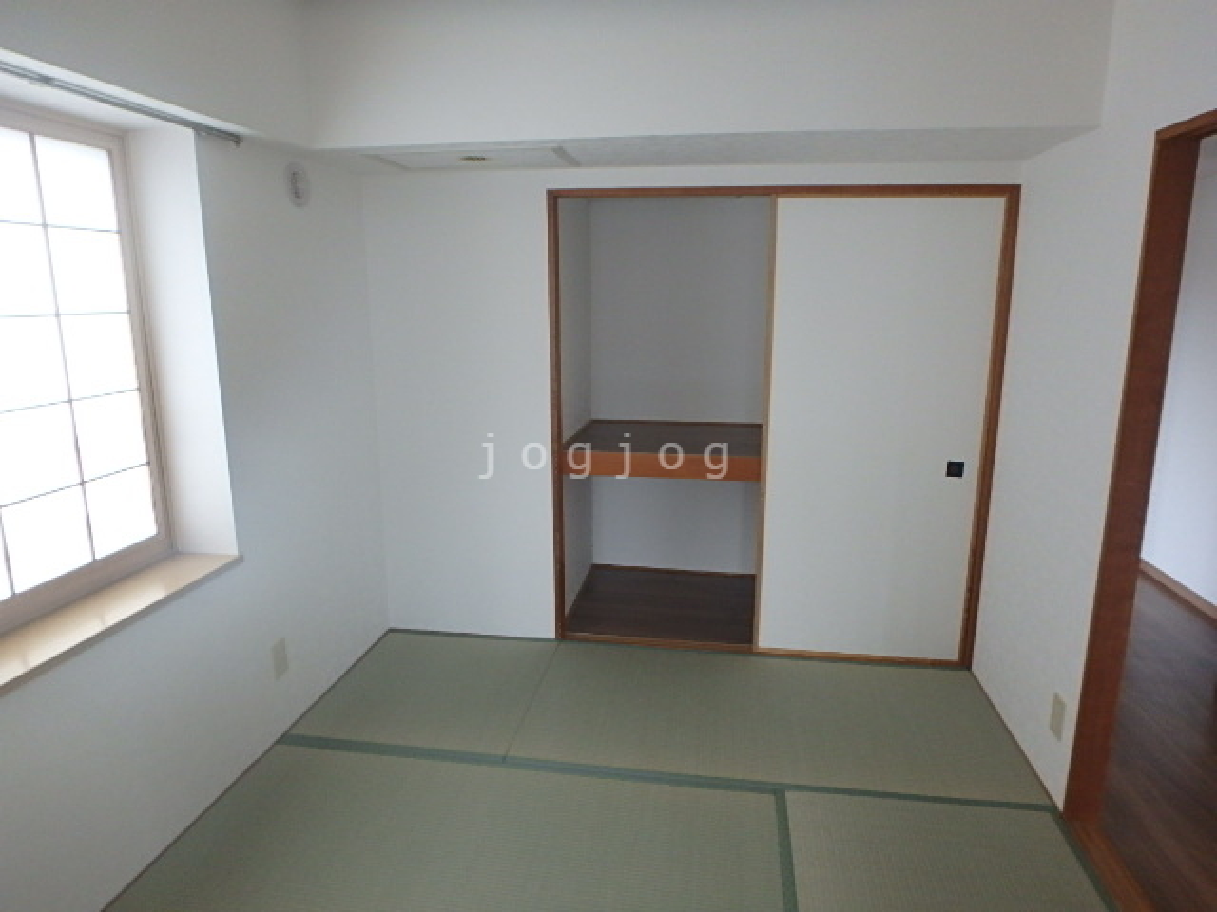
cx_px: 608
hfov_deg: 79.0
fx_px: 738
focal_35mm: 21
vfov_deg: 63.4
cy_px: 456
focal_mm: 3.7
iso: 250
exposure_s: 1/30
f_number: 3.5
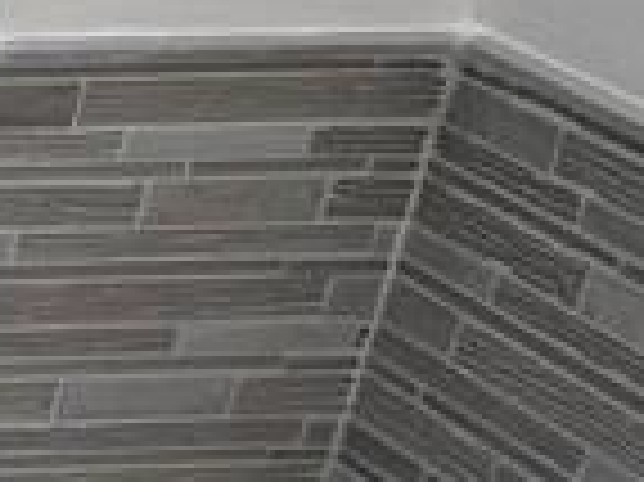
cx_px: -1211
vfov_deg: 8.3
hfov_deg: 9.8
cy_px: 1207
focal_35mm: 161
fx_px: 2993
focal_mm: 6.76
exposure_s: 1/120
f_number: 1.78
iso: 64
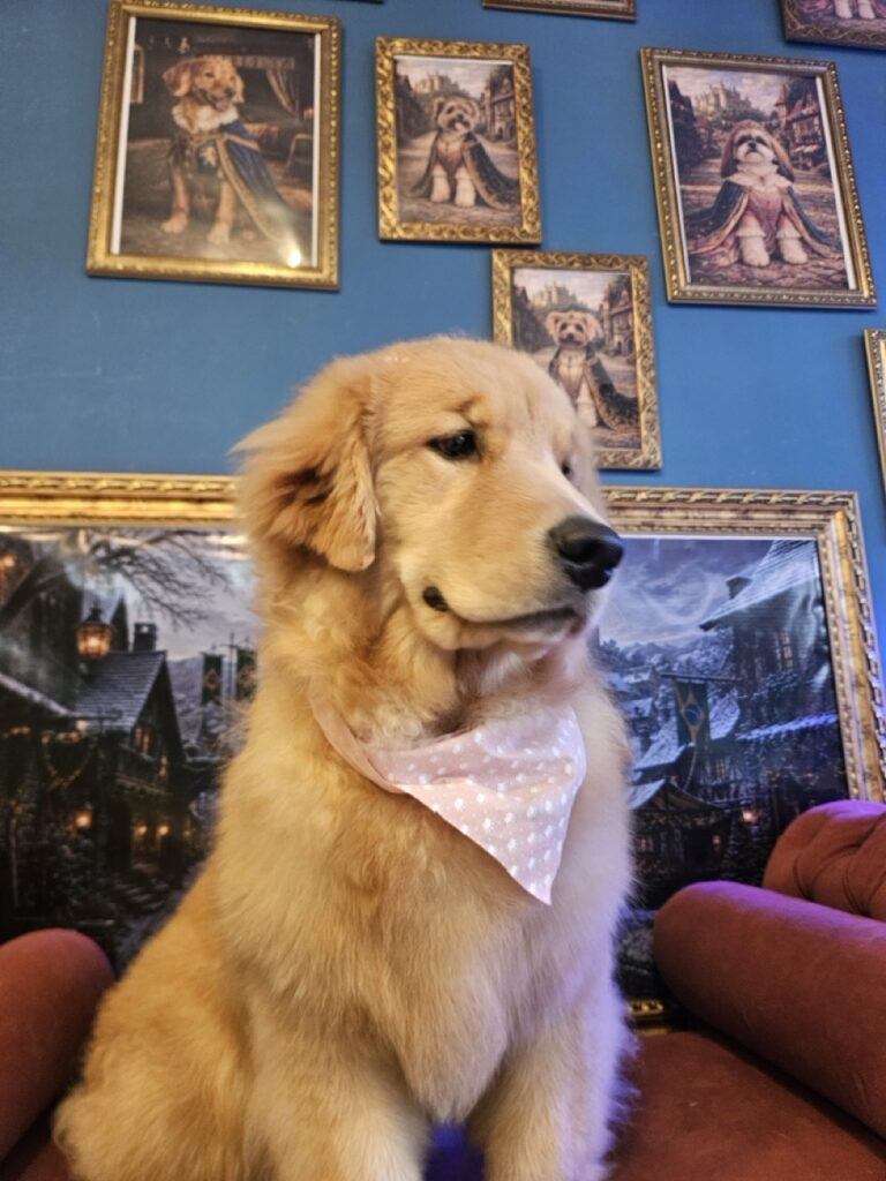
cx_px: 443
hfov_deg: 58.9
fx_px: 785
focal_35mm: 23
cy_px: 590
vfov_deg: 73.9
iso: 640
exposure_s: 1/60
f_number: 1.8
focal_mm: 5.4
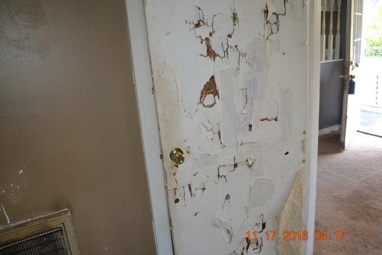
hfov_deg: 67.4
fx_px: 287
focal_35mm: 27
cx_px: 191
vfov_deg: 48.0
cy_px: 128
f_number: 3.5
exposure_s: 1/60
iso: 1400
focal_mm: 18
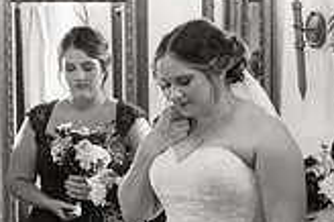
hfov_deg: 15.2
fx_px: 1242
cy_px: 171
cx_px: 45
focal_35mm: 134
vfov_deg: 10.2
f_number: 2.8
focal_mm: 38
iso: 5000
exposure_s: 1/160
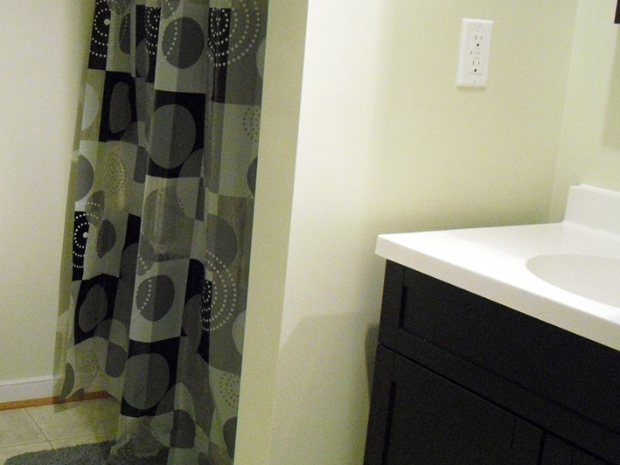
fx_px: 932
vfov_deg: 28.0
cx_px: 179
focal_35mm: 52
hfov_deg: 36.2
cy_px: 268
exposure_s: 1/80
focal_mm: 6.3
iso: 800
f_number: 3.1
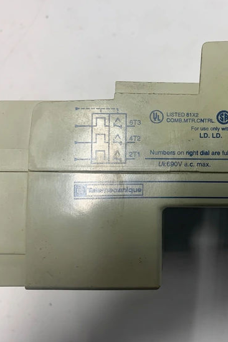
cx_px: 183
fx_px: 351
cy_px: 170
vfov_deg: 51.9
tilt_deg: -85.5
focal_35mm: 37
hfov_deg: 34.9
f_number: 1.8
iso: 64
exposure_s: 1/120
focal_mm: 4.25
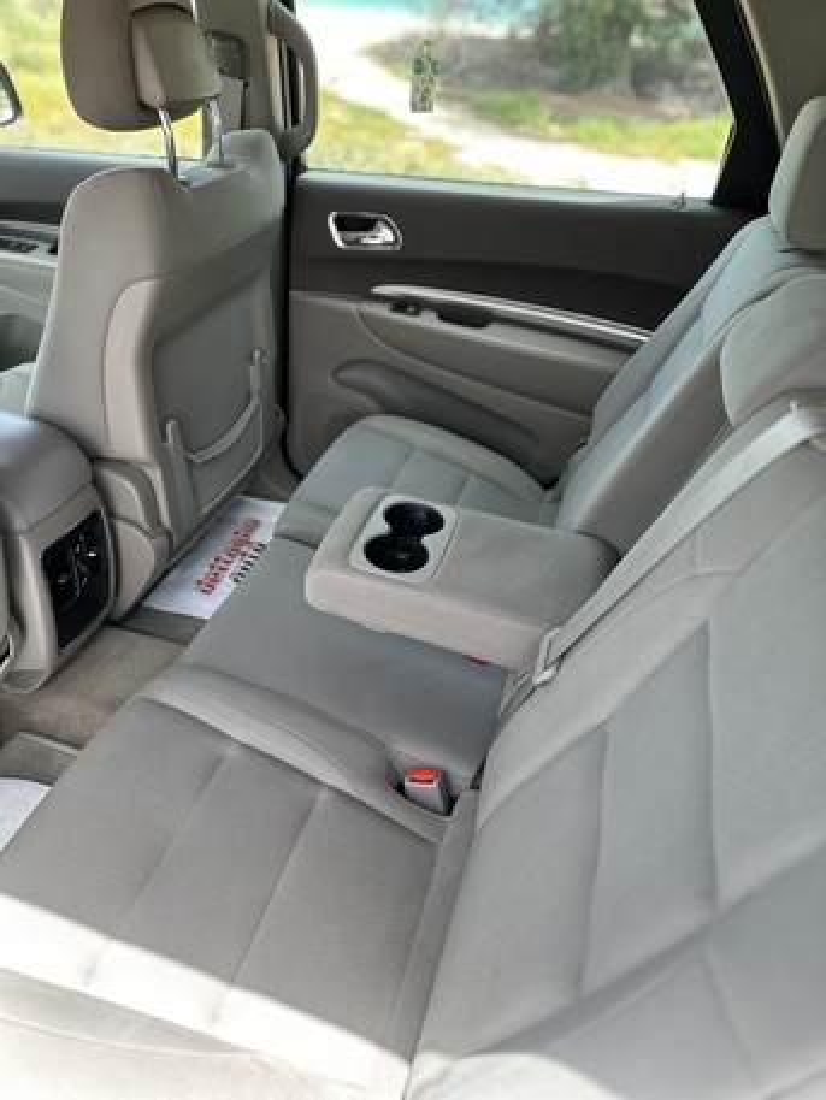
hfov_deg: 56.8
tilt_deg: -36.1
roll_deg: -6.0
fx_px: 763
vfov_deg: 71.6
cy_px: 550
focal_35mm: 24
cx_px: 413
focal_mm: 6.86
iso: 80
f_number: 1.78
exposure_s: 1/229
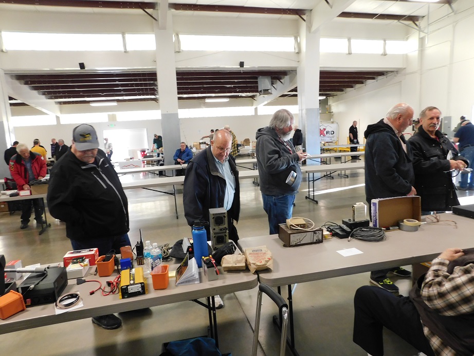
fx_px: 315
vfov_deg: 58.9
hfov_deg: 73.9
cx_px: 237
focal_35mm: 23
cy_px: 178
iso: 280
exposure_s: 1/30
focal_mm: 4
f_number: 3
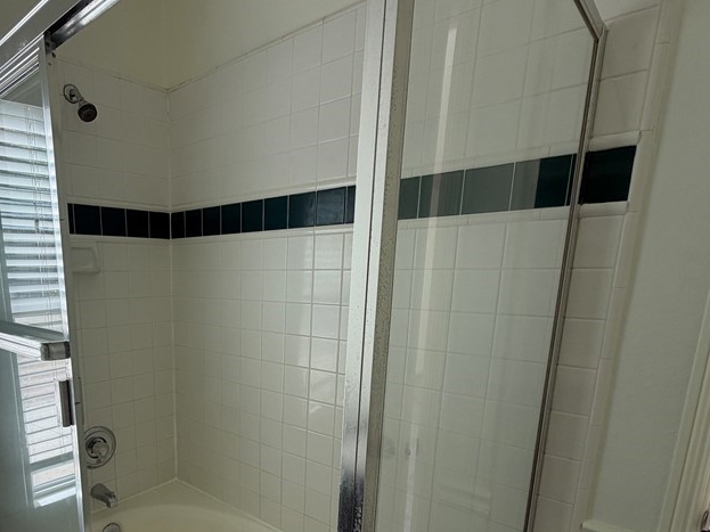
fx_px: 472
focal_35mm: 23
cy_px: 375
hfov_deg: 71.2
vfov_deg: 56.9
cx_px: 223
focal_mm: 2.22
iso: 40
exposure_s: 1/240
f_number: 2.2
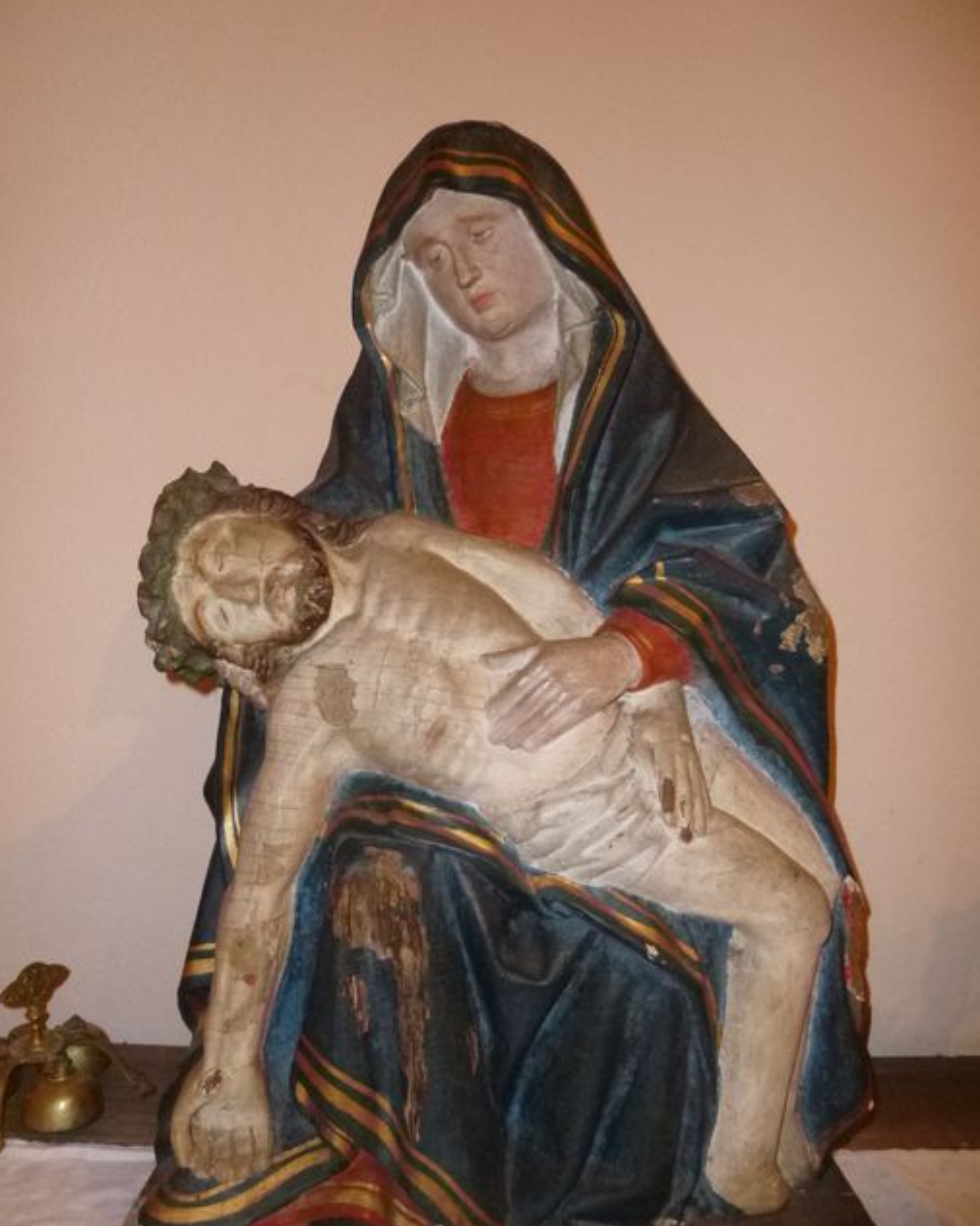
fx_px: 979
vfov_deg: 64.1
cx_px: 481
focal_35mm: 27
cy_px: 643
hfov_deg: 53.2
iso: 400
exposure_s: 1/60
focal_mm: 4.5
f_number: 3.1
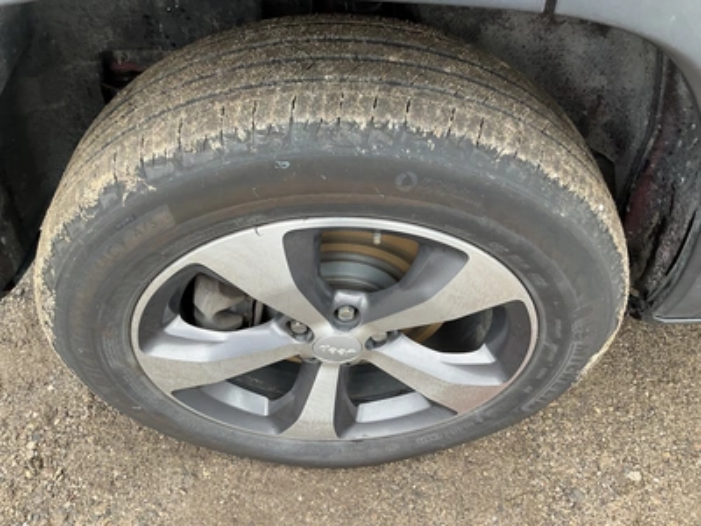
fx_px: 587
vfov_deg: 48.2
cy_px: 263
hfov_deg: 61.7
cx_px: 350
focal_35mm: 29
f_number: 1.8
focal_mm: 3
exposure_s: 1/122
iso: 25
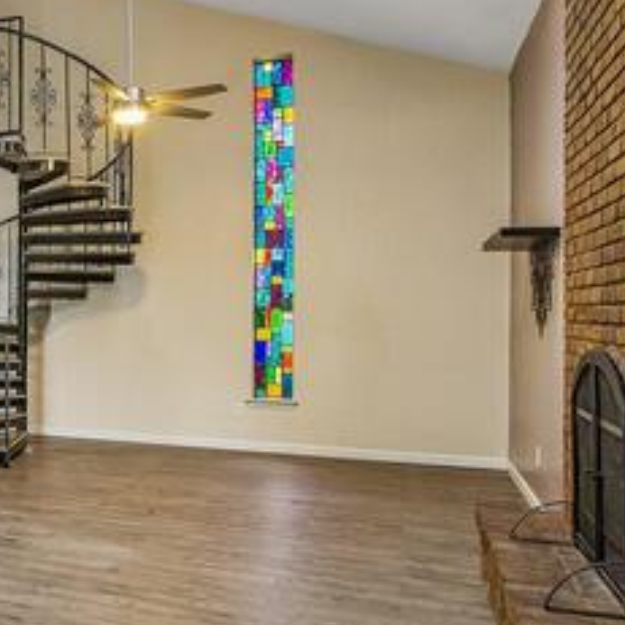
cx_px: -119
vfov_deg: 41.8
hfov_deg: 34.0
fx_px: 817
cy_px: 334
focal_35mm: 40
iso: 100
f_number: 7.1
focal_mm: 17
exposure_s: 1/2.5
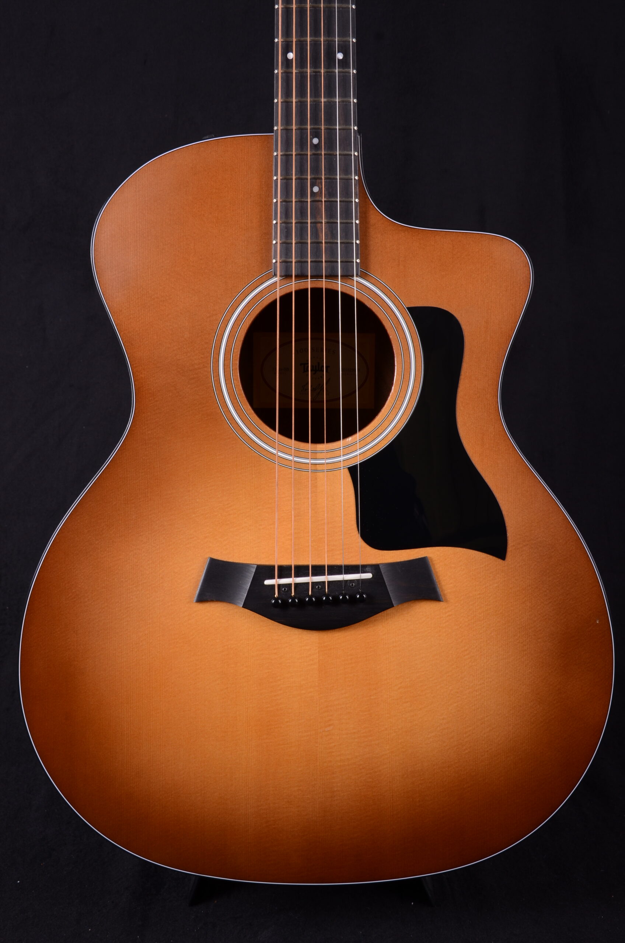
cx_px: 312
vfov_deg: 46.5
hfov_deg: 31.8
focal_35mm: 42
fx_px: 1098
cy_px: 472
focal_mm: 28
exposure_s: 1/200
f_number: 13
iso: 200
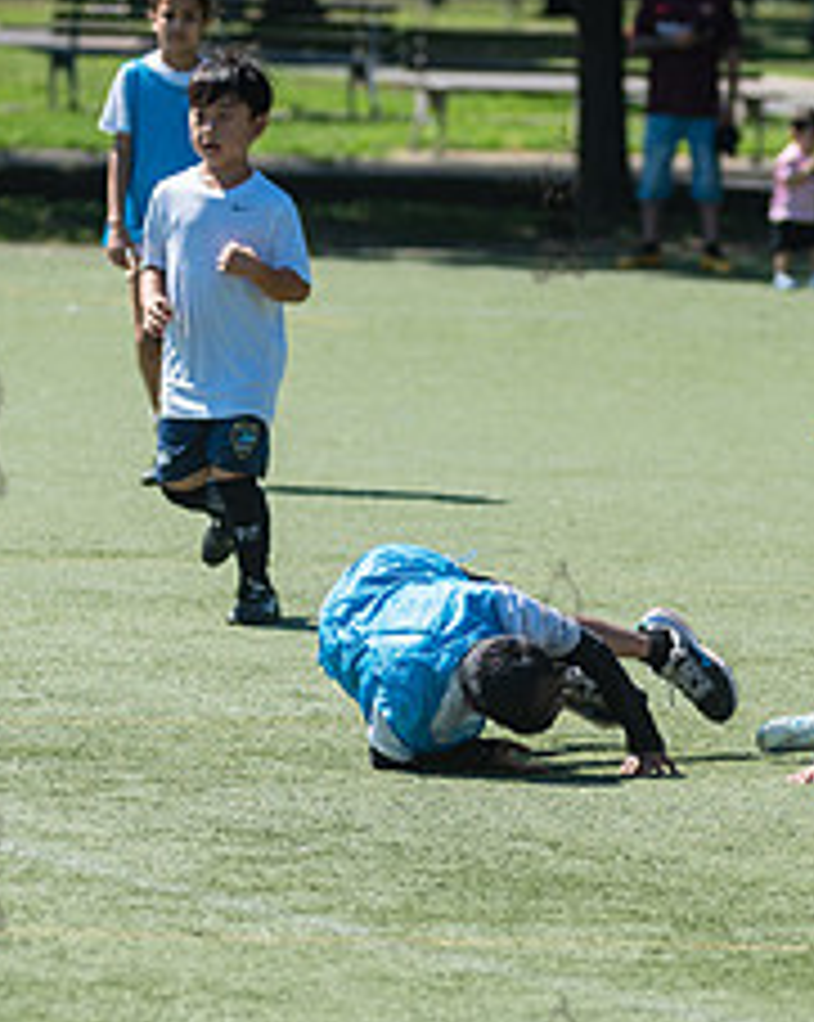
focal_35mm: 348
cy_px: 637
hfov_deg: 4.4
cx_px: 558
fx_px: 10501
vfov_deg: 5.6
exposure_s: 1/1600
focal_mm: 145
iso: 200
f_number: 4
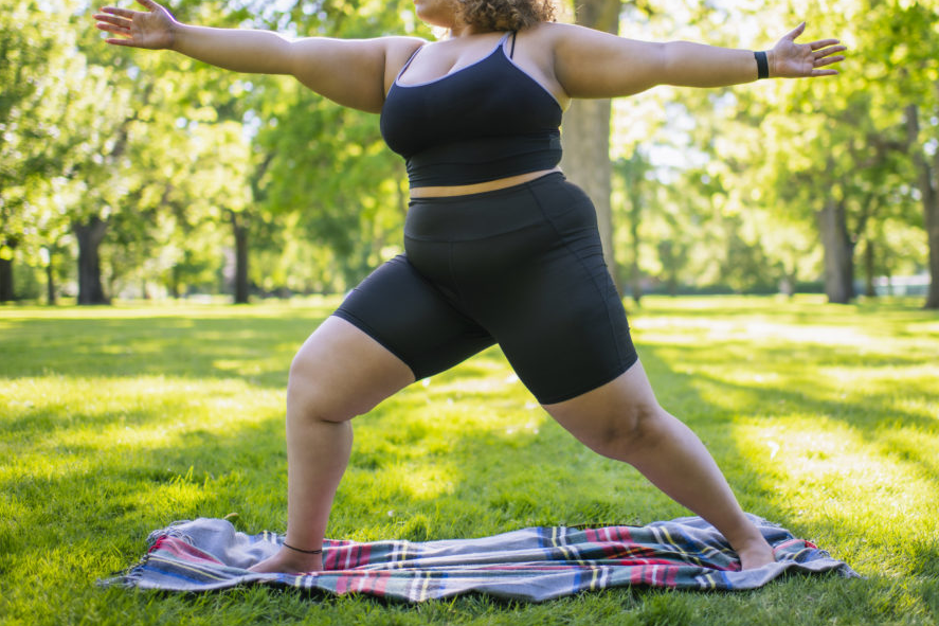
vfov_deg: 29.7
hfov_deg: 43.5
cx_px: 526
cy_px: 237
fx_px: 1173
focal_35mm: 45
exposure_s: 1/250
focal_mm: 35
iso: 64
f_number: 1.4
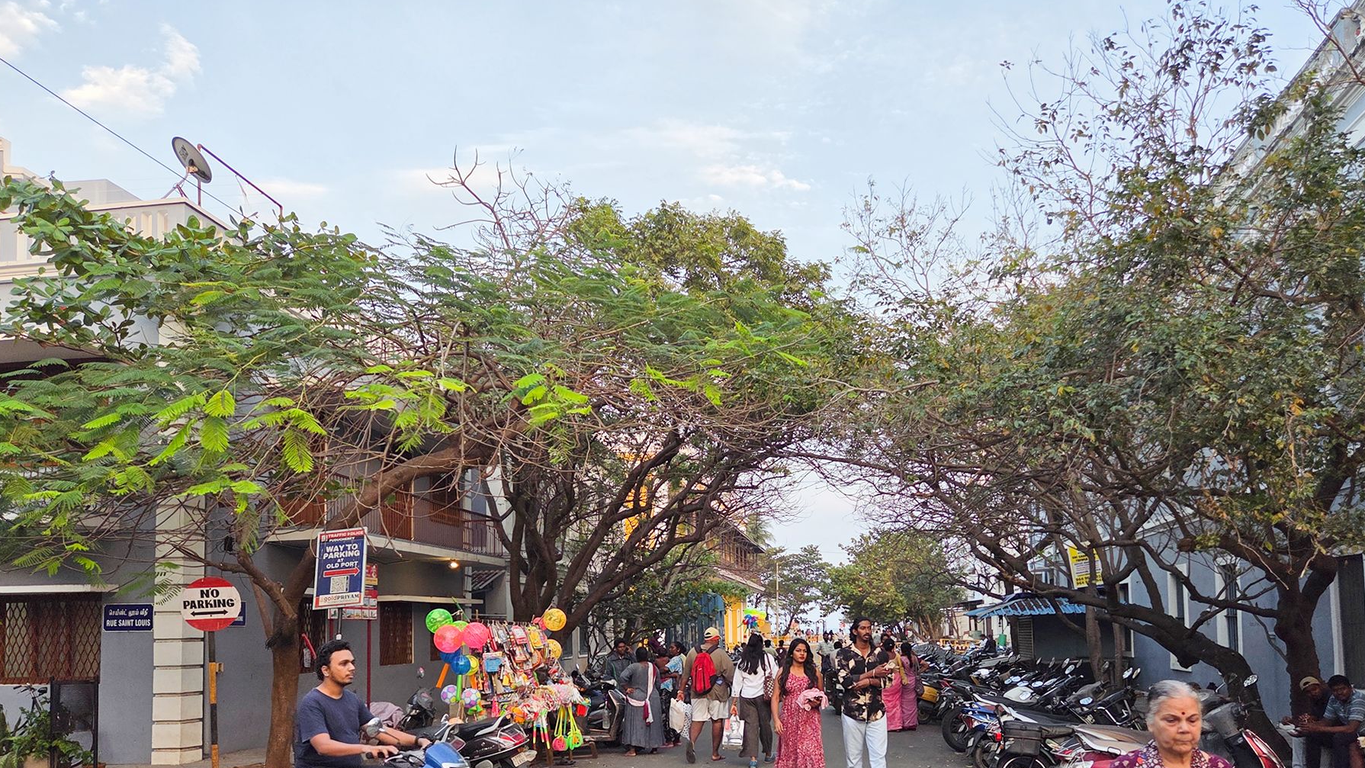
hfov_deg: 67.8
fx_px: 1013
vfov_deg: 40.6
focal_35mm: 28
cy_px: 552
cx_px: 744
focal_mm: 5.4
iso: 64
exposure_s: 1/180
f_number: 1.8
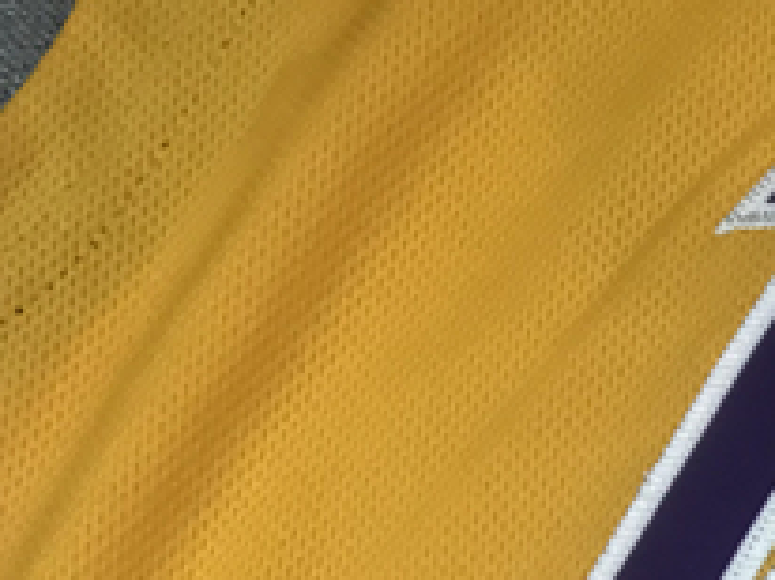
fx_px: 2438
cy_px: 1092
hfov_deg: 15.4
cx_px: 1415
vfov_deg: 12.3
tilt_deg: -79.2
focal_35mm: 109
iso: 32
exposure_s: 1/100
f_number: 1.8
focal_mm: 3.99
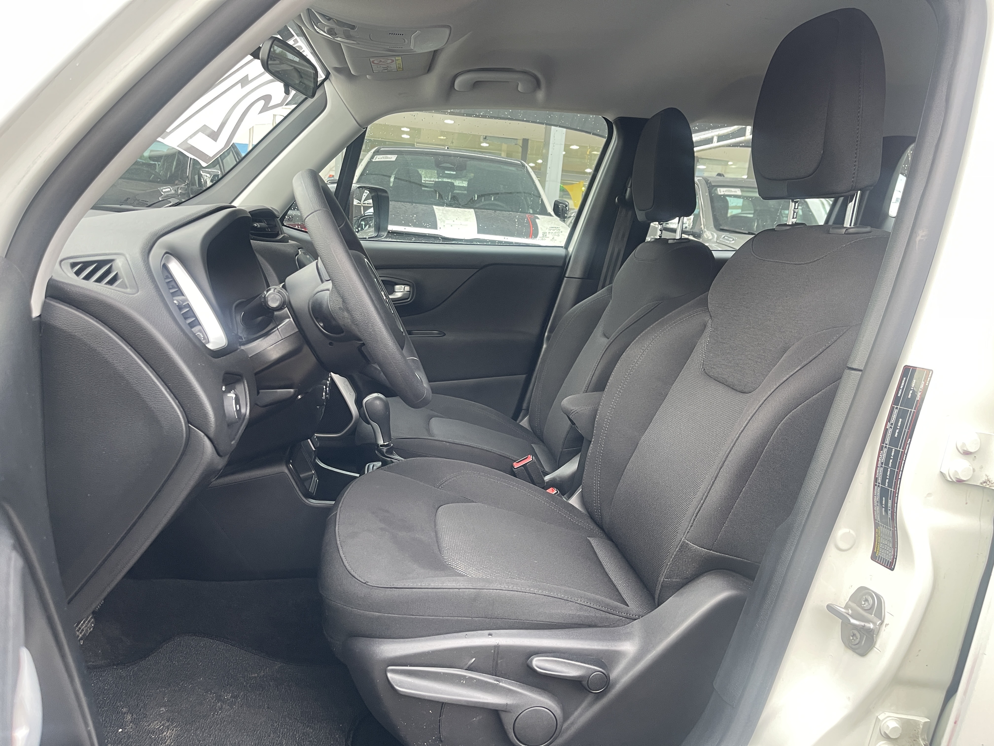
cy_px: 373
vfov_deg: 54.9
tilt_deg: -12.4
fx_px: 718
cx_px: 497
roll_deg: -5.7
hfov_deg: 69.4
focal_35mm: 25
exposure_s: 1/60
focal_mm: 5.1
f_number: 1.6
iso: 200
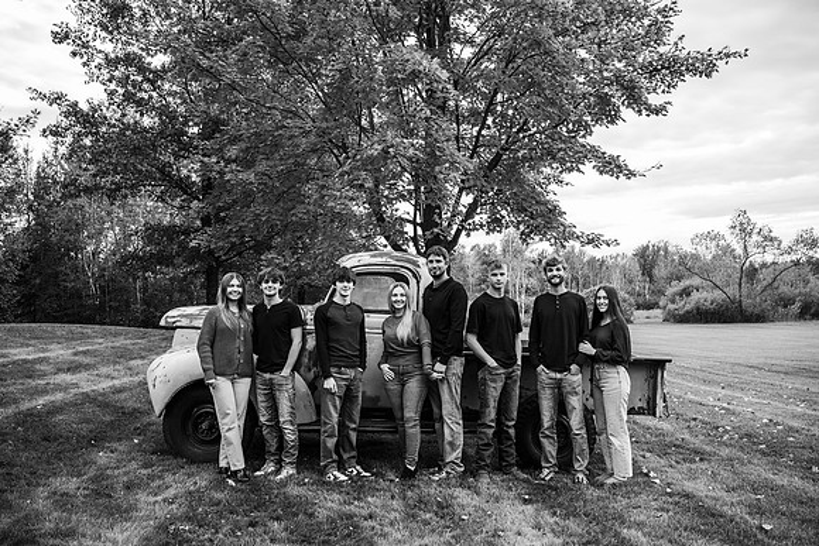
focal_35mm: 32
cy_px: 273
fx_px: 733
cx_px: 410
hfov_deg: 58.4
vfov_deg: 40.9
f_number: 5.6
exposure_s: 1/250
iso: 400
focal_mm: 32
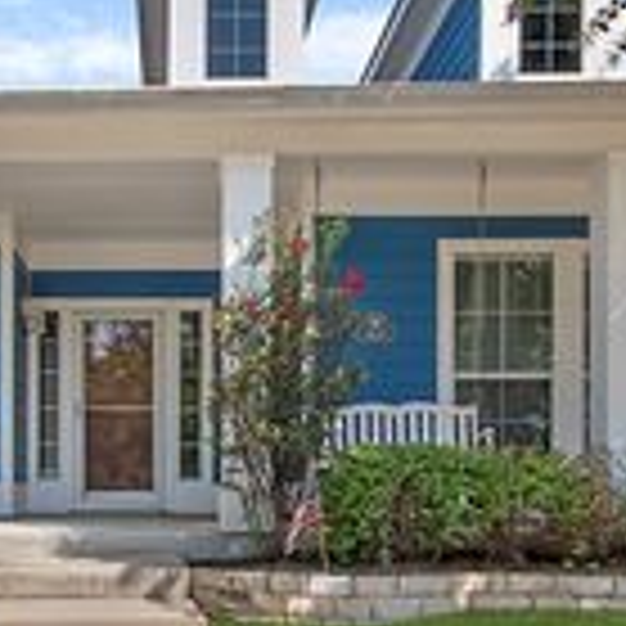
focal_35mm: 46
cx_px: 149
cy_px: 484
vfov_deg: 35.8
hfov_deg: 35.9
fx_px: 941
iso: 100
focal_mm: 10
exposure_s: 1/320
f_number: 8
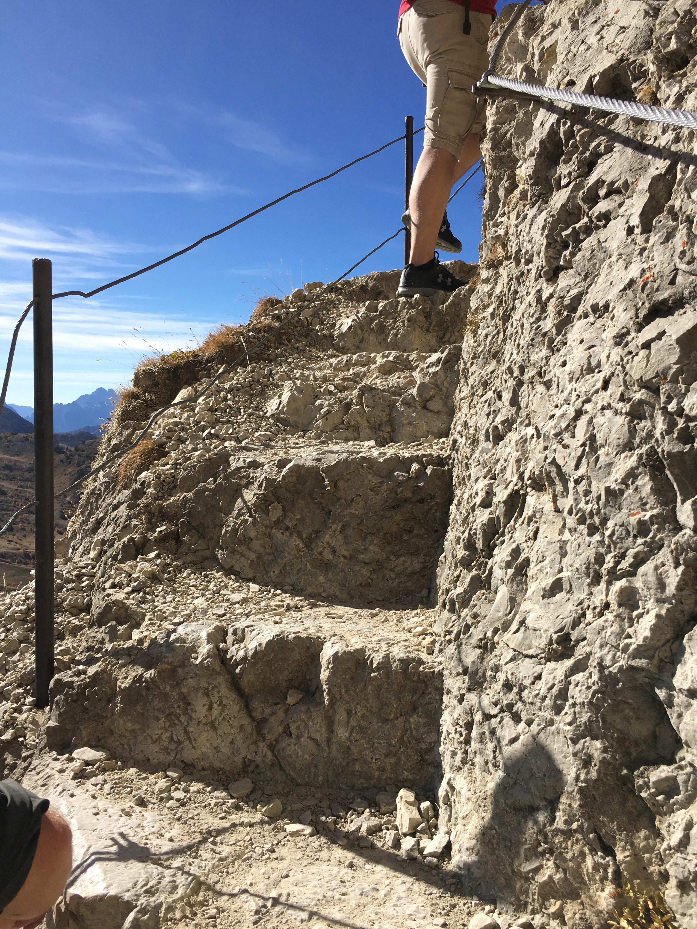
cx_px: 348
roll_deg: -2.7
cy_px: 464
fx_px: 779
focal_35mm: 29
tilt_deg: -5.5
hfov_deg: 48.2
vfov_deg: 61.7
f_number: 2.2
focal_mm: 4.15
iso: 25
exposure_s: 1/1923
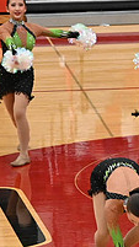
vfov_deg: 6.8
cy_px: 92
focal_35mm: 317
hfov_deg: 3.8
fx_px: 2078
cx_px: 351
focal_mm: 70
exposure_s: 1/400
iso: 8000
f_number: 4
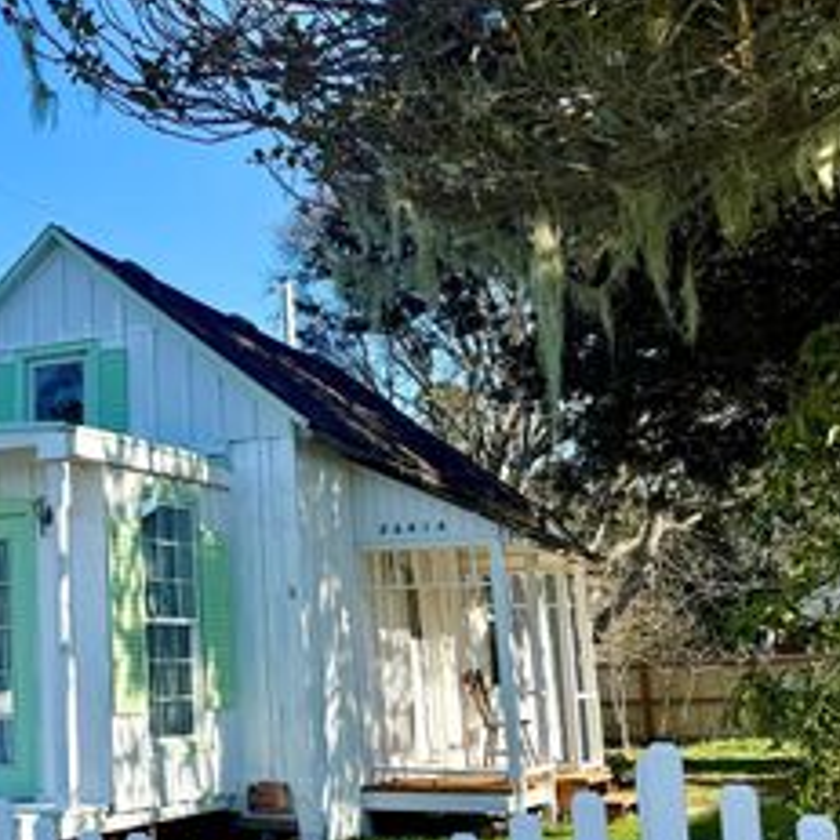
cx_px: -25
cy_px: 384
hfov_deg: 33.3
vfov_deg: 36.8
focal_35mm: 46
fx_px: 1263
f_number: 1.78
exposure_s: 1/3145
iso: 80
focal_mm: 6.76
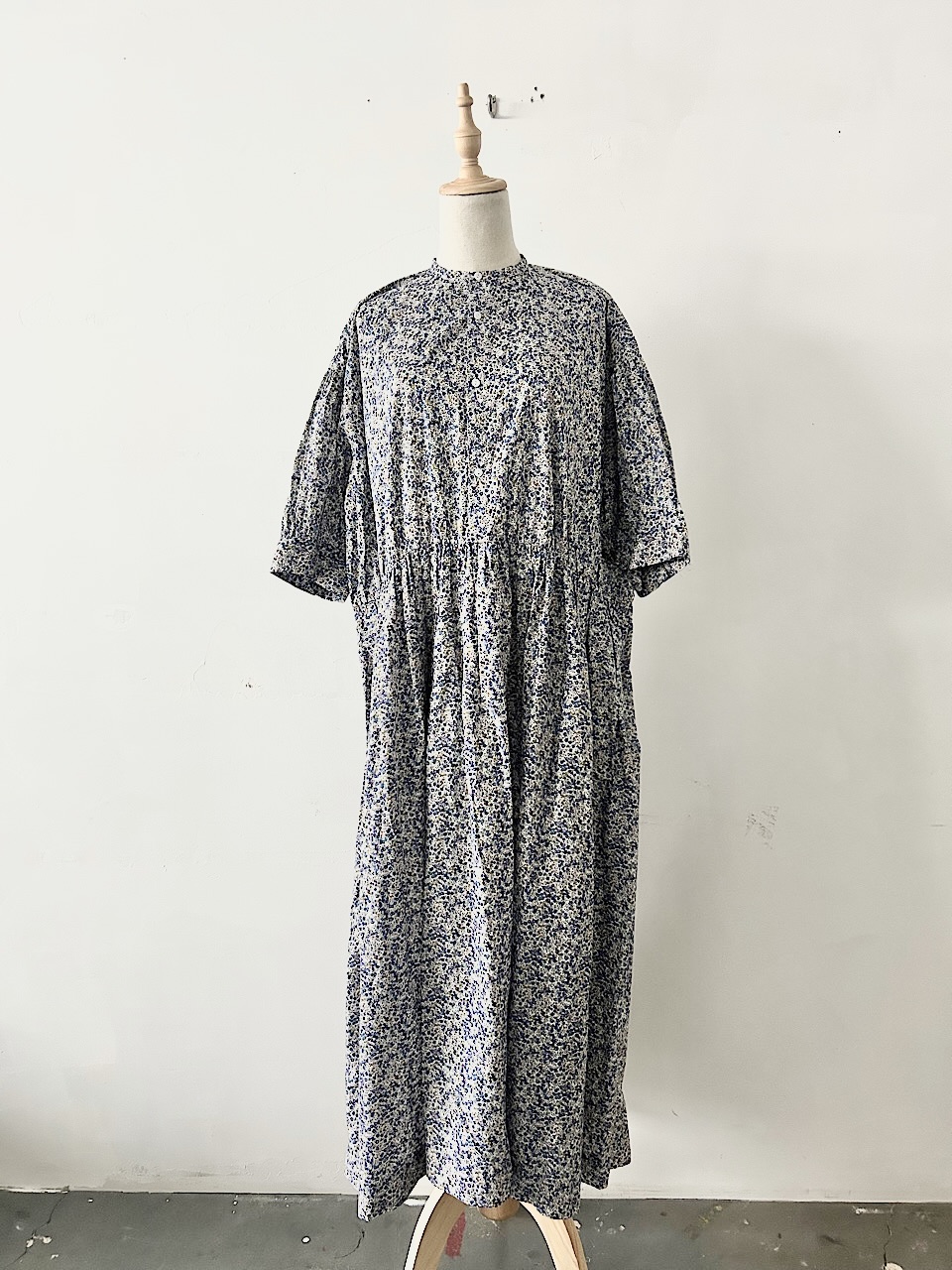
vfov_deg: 67.3
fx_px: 953
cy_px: 635
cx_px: 476
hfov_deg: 53.1
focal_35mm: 26
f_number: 1.5
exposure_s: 1/60
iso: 320
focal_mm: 5.7
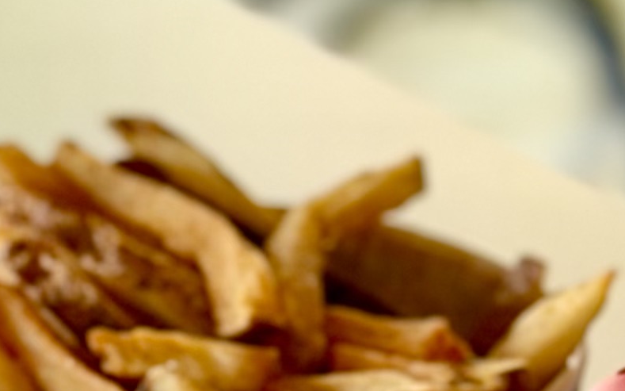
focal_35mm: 260
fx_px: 4428
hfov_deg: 8.0
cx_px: 42
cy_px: 439
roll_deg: -2.4
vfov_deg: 5.0
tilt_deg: -22.8
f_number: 1.78
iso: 80
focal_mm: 6.76
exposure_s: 1/189
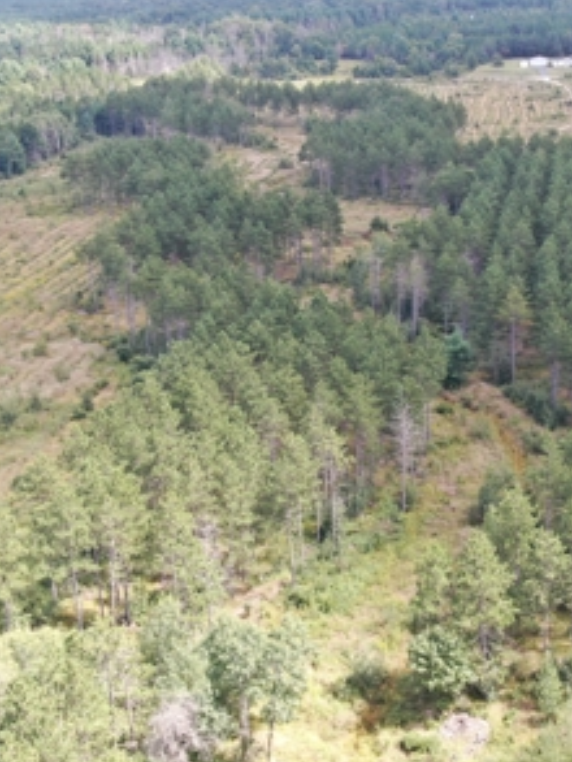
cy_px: 388
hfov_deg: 24.3
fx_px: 1321
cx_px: 395
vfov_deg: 32.2
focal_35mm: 60
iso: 100
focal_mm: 7.71
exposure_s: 1/120
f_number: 3.6
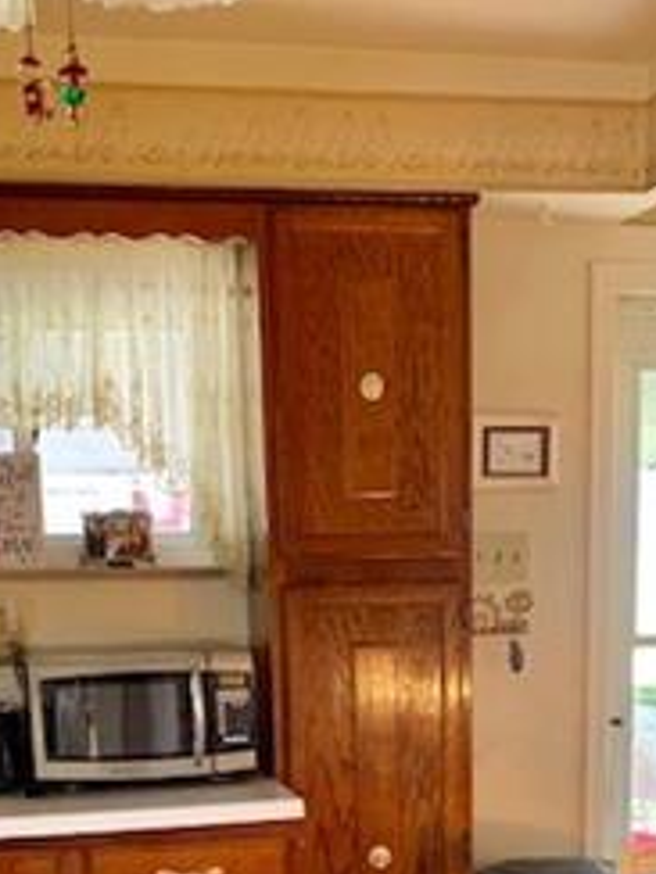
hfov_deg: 22.9
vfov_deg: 28.0
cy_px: 928
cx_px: 337
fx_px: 1617
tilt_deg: -12.2
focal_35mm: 64
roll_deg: +0.7
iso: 320
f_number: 1.8
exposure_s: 1/60
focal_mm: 4.25
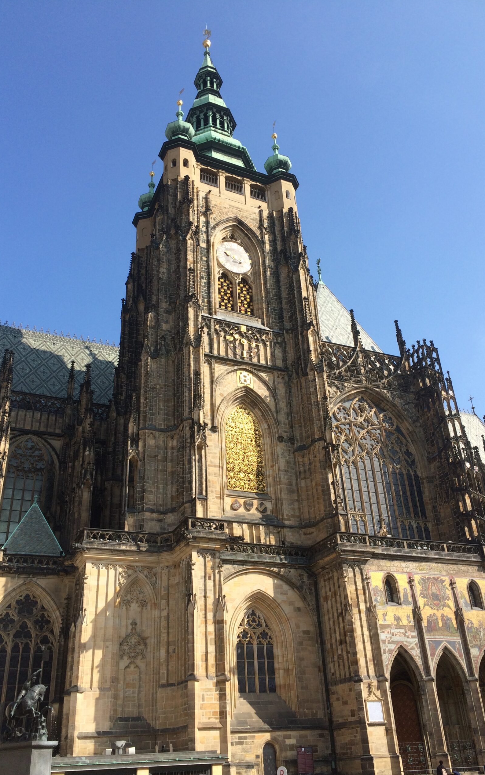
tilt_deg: +27.6
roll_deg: +2.8
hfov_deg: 40.6
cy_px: 388
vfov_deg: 61.2
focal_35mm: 31
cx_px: 243
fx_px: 656
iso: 32
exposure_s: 1/1466
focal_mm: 4.15
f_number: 2.2
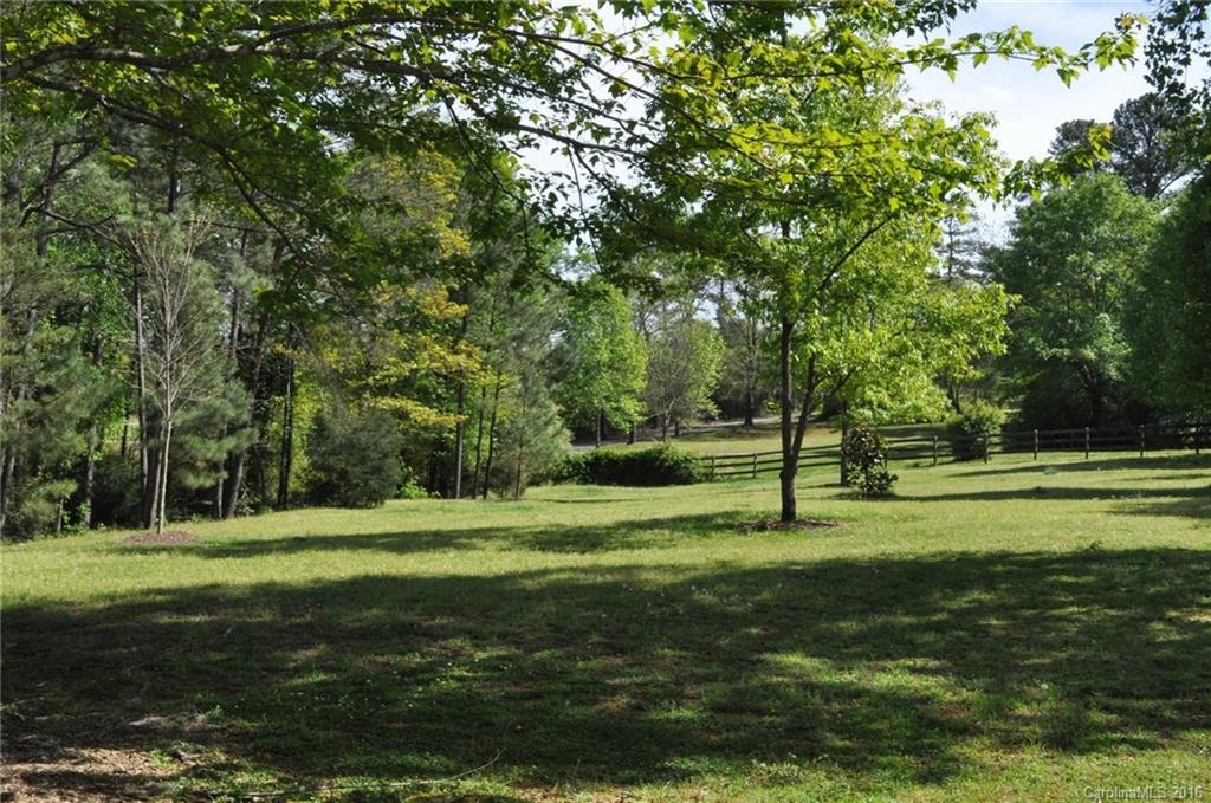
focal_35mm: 39
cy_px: 402
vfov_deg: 34.1
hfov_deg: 49.6
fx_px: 1310
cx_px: 606
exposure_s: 1/400
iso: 1250
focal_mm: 26
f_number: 20
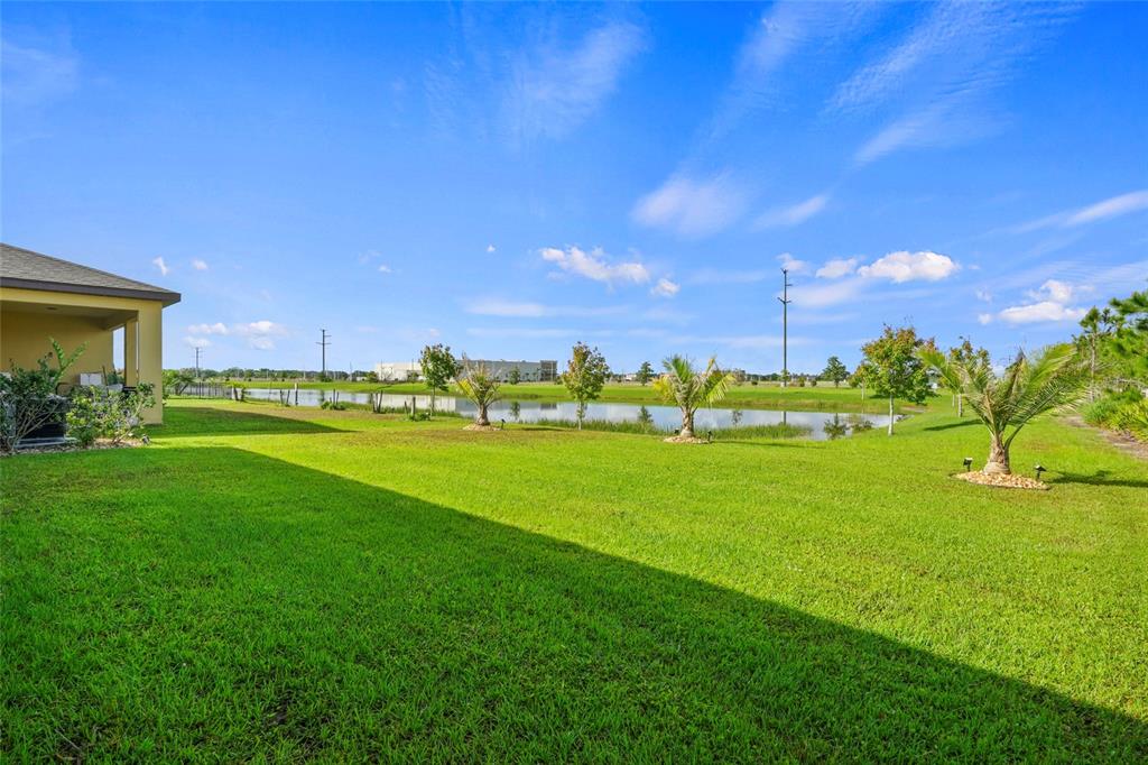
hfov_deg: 93.3
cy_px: 382
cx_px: 574
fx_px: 542
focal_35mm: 17
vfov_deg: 70.4
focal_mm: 17
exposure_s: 1/160
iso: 400
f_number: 11
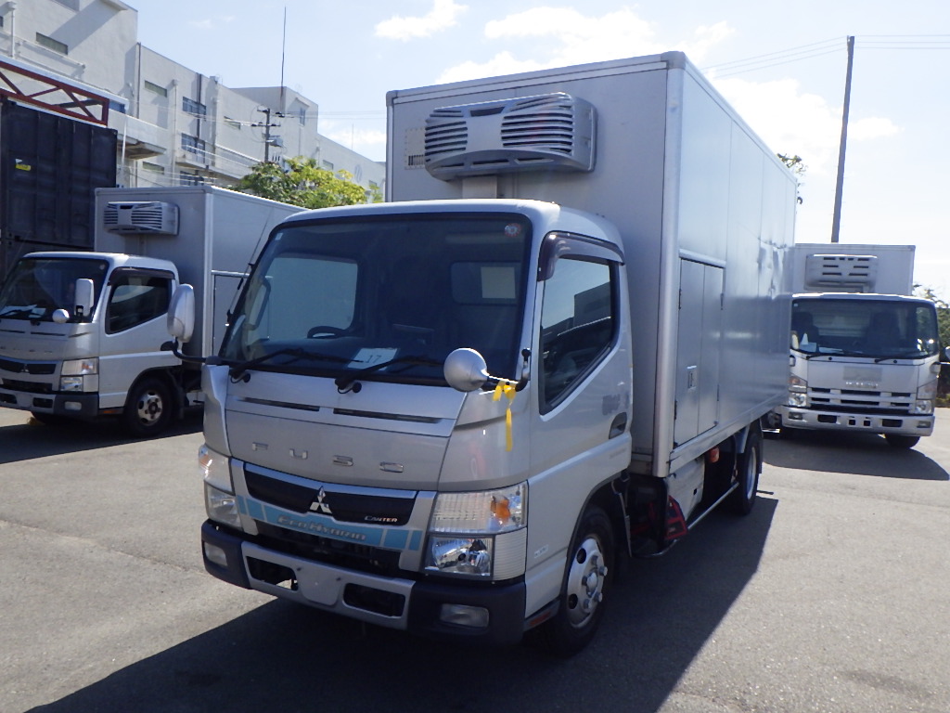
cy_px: 356
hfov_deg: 63.4
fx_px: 768
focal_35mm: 28
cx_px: 475
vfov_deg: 49.7
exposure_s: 1/1250
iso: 250
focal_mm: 5
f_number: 4.2
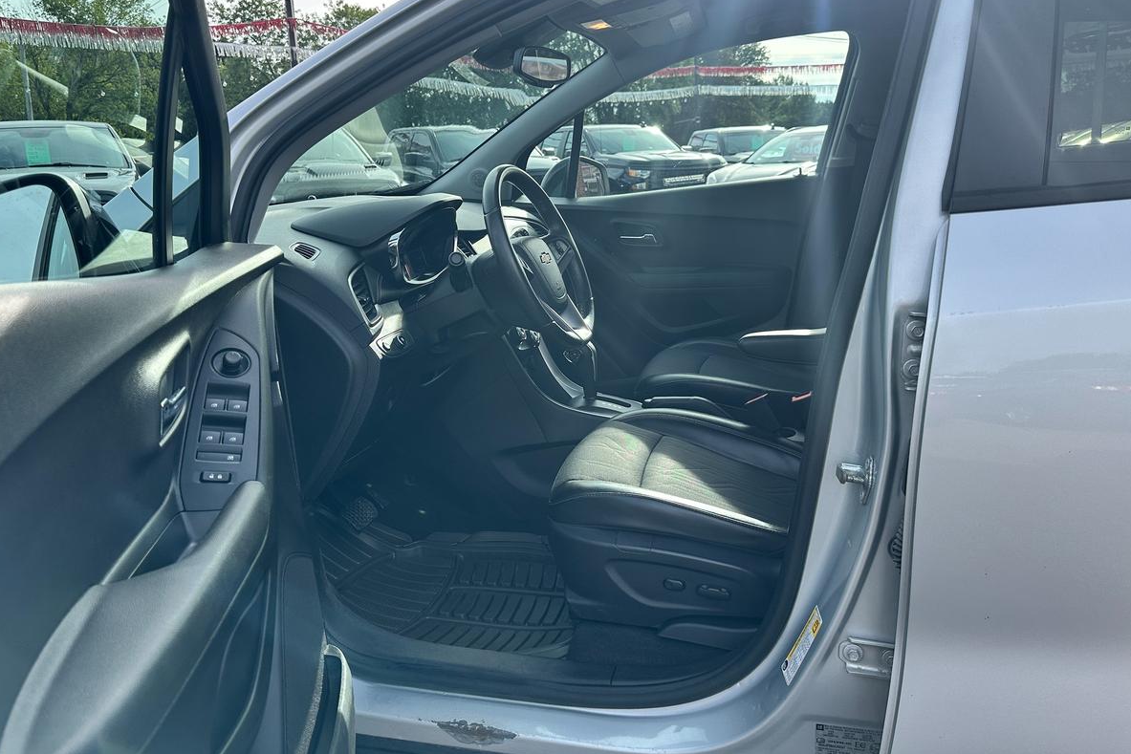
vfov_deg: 47.7
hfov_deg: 67.3
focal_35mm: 27
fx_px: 848
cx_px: 541
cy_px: 312
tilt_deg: -9.6
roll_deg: +2.6
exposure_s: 1/1212
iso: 80
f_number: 1.78
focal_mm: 6.86
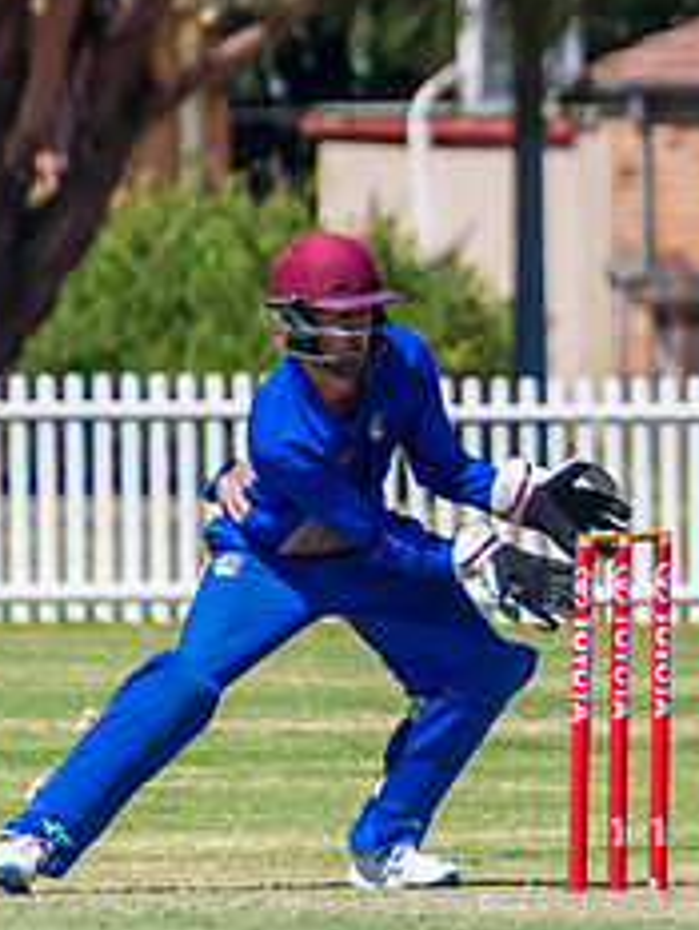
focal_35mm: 1786
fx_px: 48042
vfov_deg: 1.1
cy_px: 343
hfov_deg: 0.8
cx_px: 1022
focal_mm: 400
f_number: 6.3
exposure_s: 1/3200
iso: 400
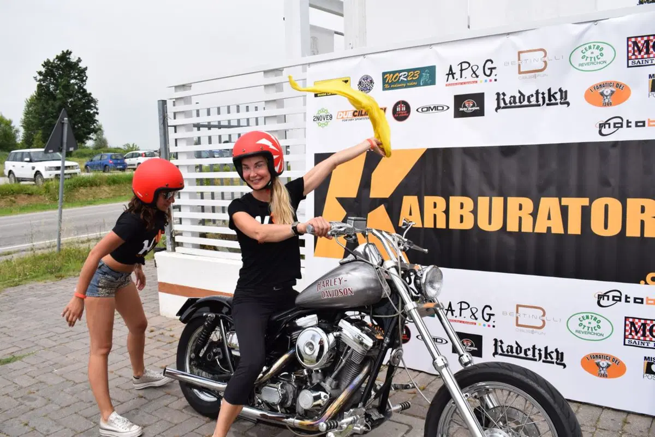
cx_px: 328
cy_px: 218
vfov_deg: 43.6
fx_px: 546
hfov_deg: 61.9
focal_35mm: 30
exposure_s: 1/400
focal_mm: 20
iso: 200
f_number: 10
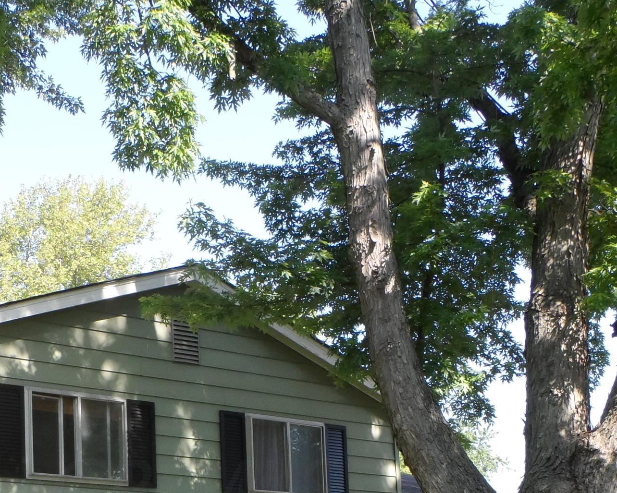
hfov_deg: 25.9
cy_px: 490
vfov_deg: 20.3
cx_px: 195
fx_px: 1333
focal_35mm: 73
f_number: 3.4
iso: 80
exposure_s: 1/250
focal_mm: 5.3
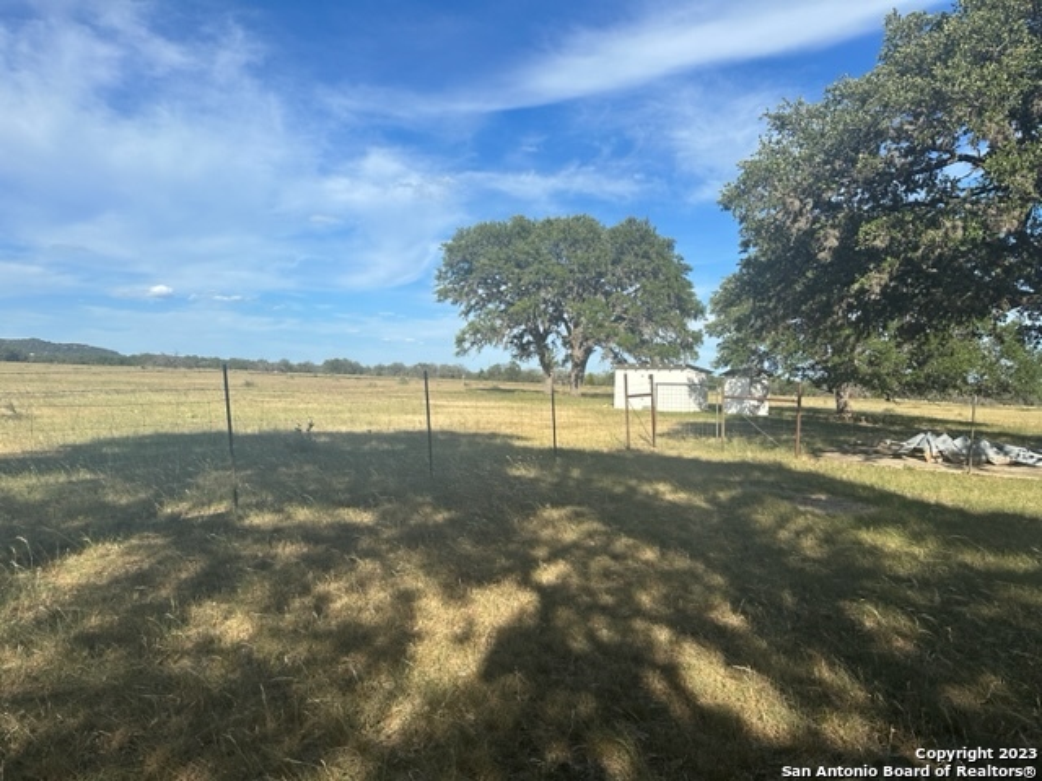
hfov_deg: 71.6
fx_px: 722
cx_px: 521
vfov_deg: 56.8
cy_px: 390
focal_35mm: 24
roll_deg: -1.7
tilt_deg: -0.6
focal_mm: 6.86
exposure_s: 1/4762
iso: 80
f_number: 1.78
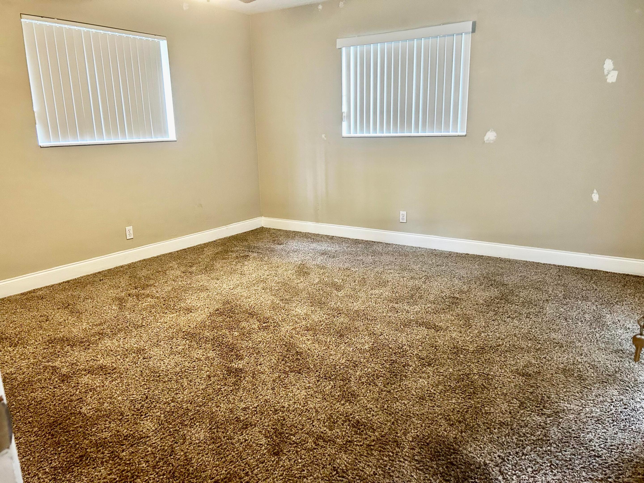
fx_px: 484
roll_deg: +2.6
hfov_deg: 67.3
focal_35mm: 26
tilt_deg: -13.4
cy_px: 242
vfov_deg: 53.1
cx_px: 322
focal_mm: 5.7
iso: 320
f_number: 1.5
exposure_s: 1/60
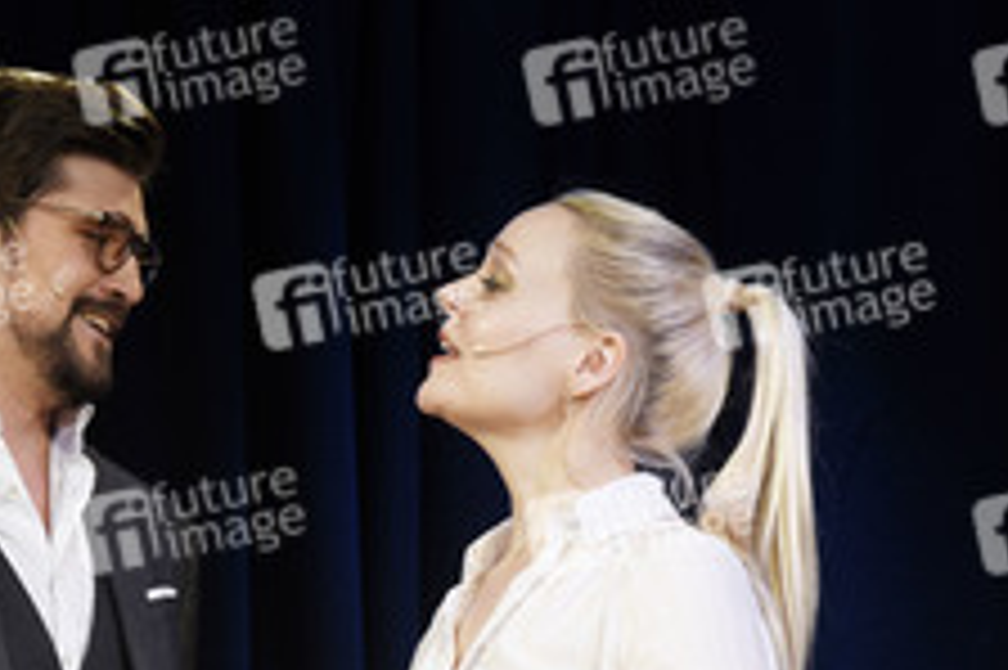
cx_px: 250
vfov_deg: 5.7
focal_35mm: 242
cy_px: 634
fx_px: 6771
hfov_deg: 8.5
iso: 500
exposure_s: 1/60
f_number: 6.3
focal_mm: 120
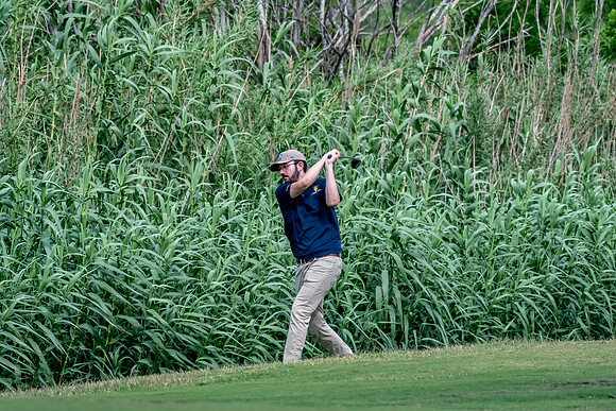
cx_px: 308
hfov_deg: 6.0
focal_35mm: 345
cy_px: 206
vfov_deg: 4.0
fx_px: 5904
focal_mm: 230
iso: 1250
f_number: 5.6
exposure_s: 1/2000
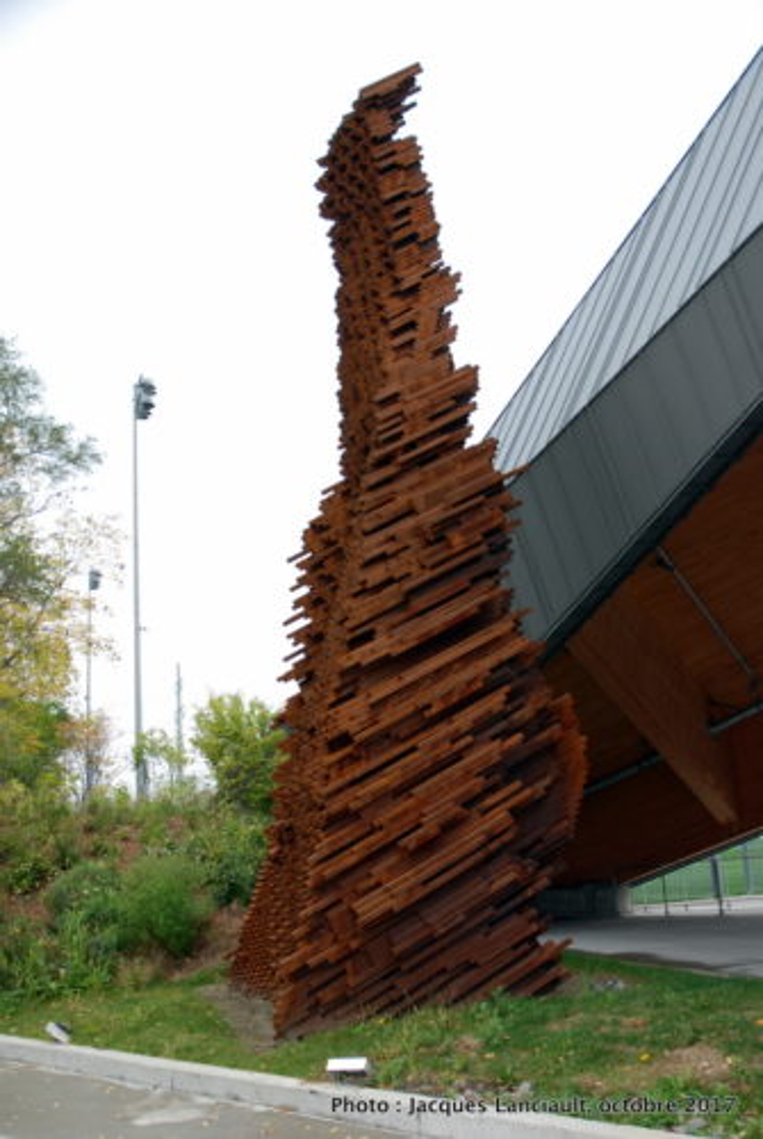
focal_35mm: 36
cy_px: 570
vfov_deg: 53.1
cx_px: 382
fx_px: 1140
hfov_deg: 37.0
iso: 320
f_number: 3.8
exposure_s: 1/60
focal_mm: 24
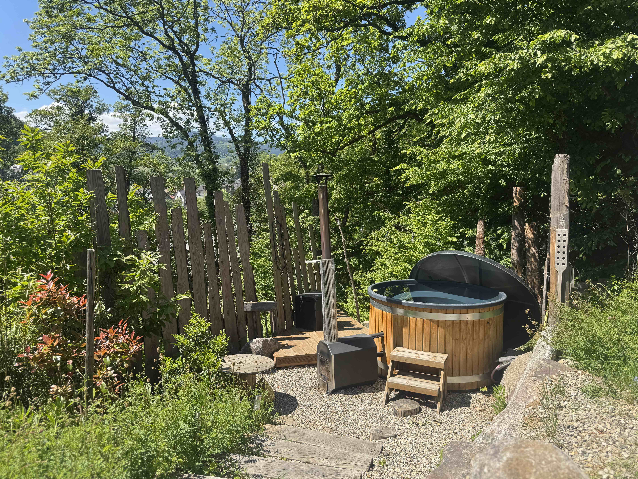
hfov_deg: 71.6
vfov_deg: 56.8
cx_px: 319
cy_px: 240
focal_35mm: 24
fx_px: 442
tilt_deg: -5.9
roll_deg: +0.2
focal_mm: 6.76
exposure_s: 1/1560
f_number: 1.78
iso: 80
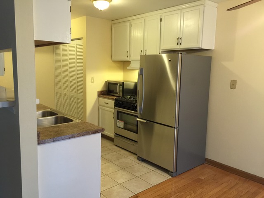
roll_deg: -1.5
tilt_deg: -8.6
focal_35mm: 29
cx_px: 132
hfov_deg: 61.7
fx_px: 221
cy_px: 99
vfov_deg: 48.2
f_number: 2.2
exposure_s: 1/15
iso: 100
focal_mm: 4.15
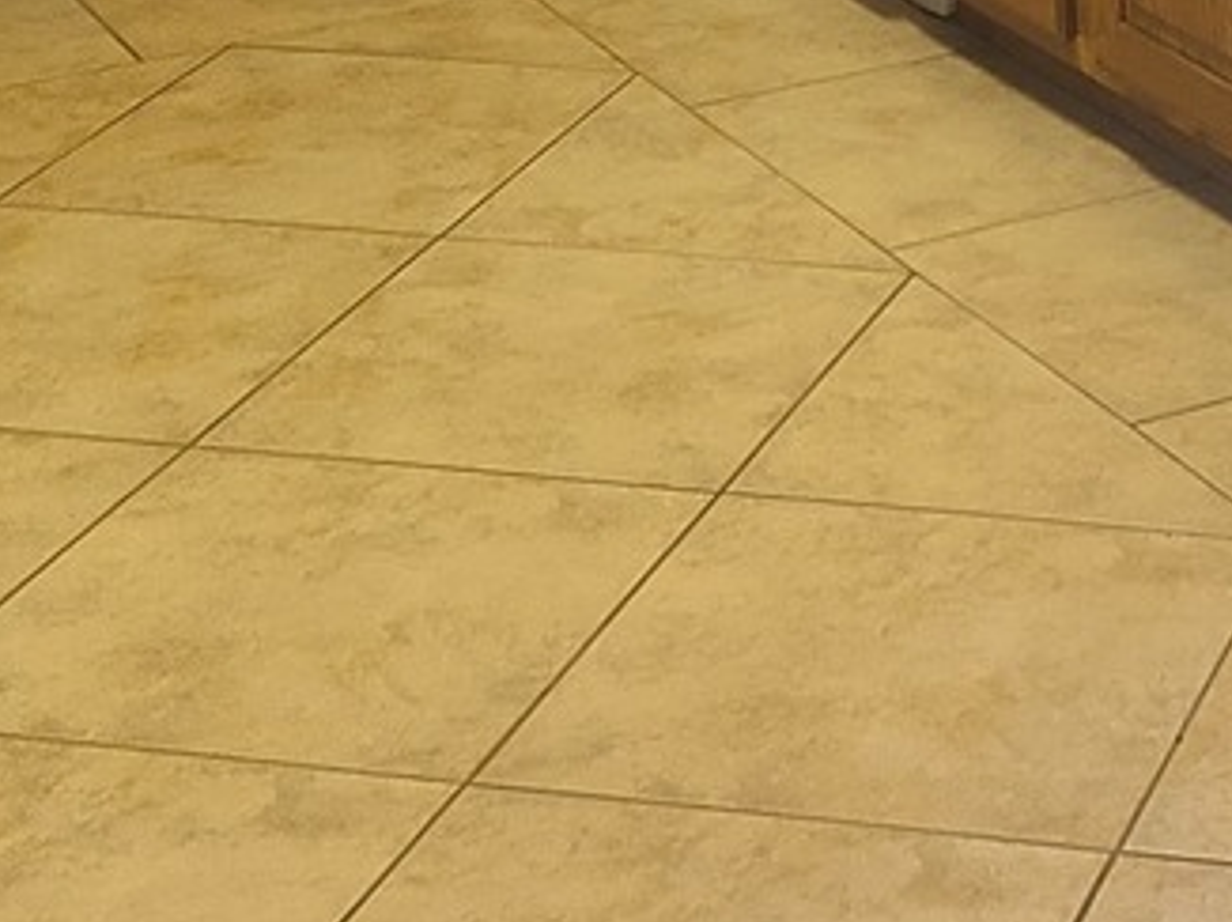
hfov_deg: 16.7
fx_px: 4090
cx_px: 1323
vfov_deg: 12.2
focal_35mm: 115
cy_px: -503
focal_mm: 5.4
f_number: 1.8
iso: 200
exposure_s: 1/60
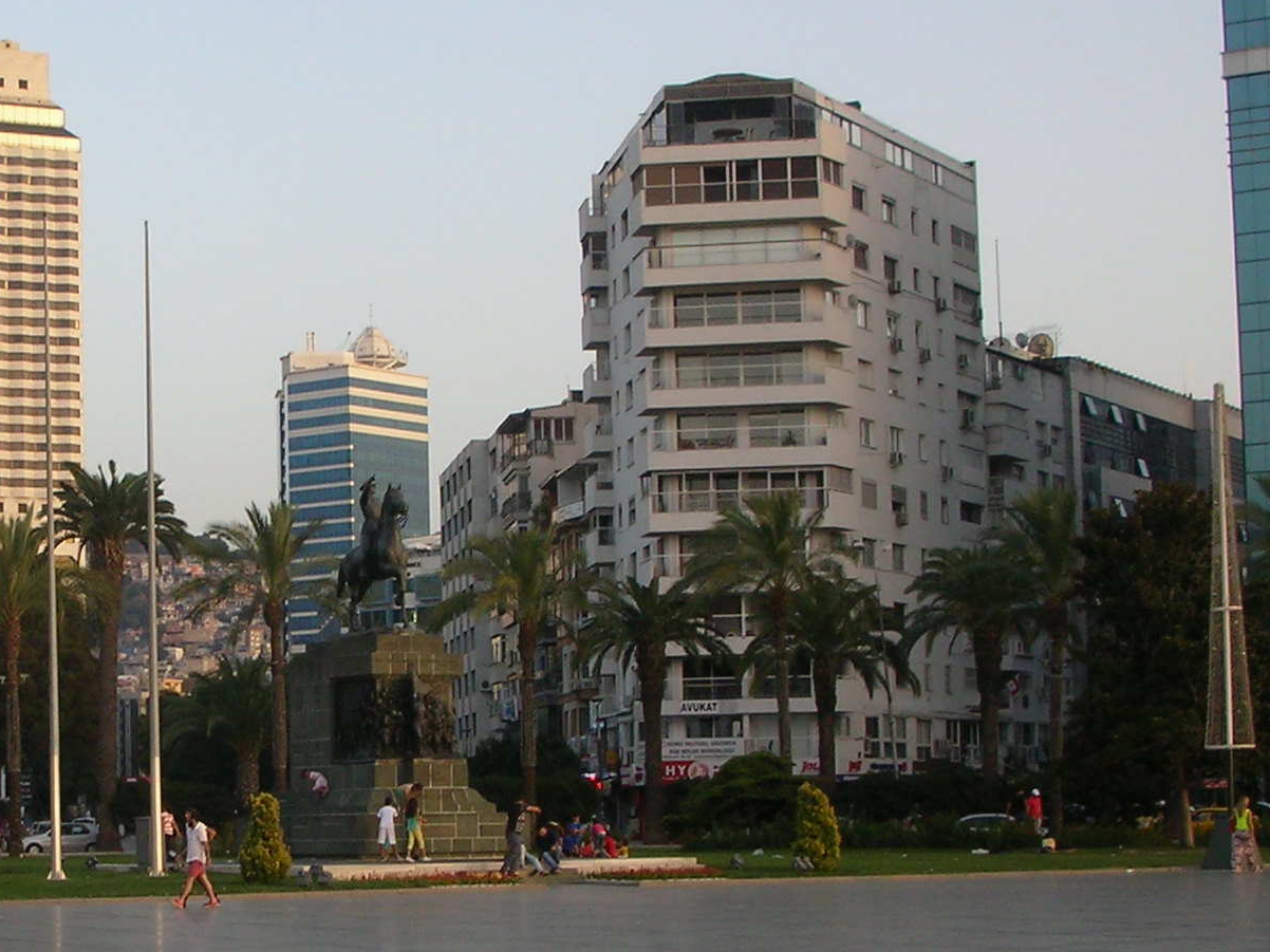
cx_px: 189
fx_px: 3008
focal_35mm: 82
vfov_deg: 17.9
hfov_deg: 23.4
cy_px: 615
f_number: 3
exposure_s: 1/163
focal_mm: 5.8
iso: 50
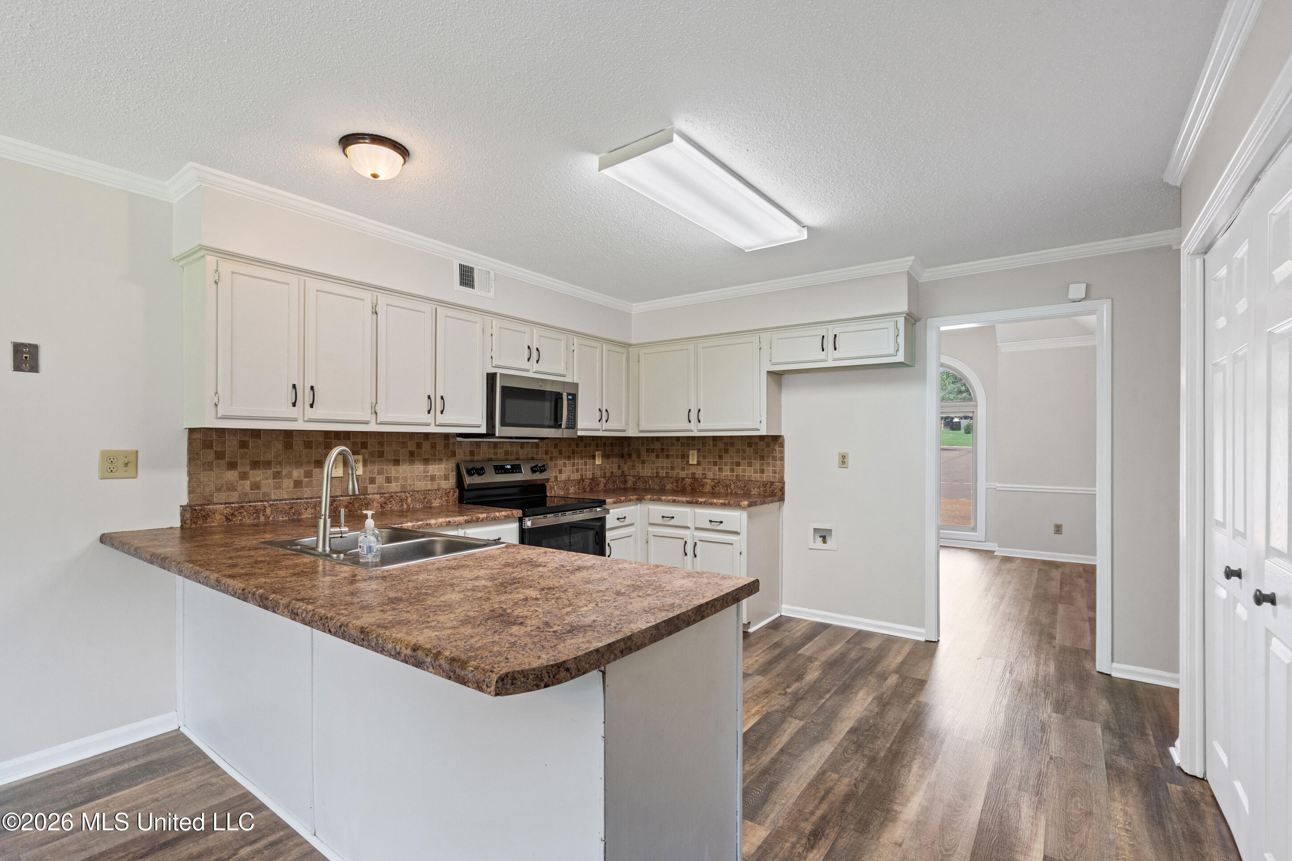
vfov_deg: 73.7
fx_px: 574
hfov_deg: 96.7
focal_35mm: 16
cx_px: 646
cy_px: 430
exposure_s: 1/10
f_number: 9.5
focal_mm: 16
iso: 1000
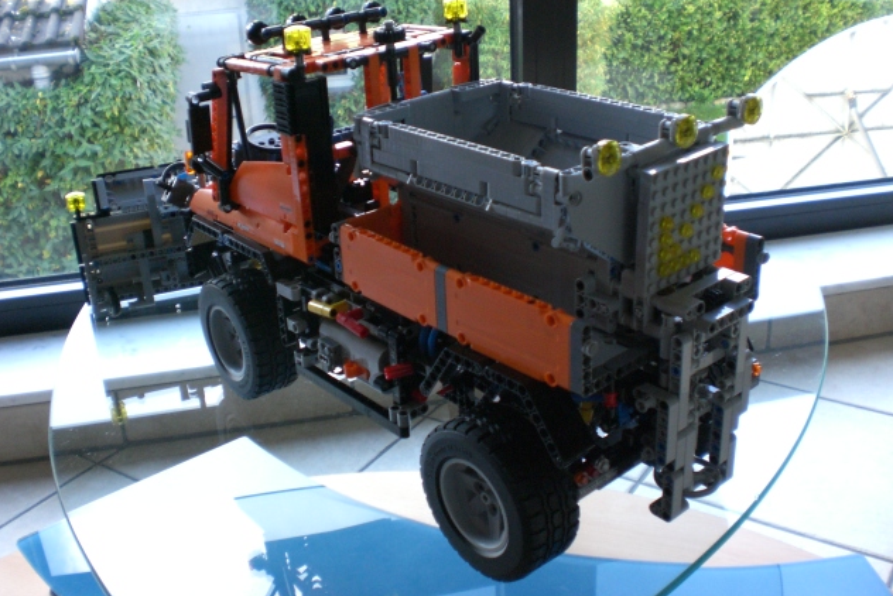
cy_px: 260
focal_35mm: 40
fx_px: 993
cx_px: 444
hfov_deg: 48.4
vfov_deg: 33.4
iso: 200
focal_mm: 6.3
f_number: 3.1
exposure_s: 1/100
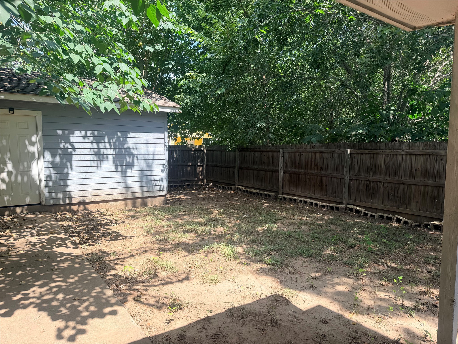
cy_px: 172
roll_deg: +0.1
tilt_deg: -3.9
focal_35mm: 24
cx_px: 229
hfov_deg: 71.6
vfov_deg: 56.8
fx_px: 318
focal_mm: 6.76
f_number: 1.78
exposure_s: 1/1192
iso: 80
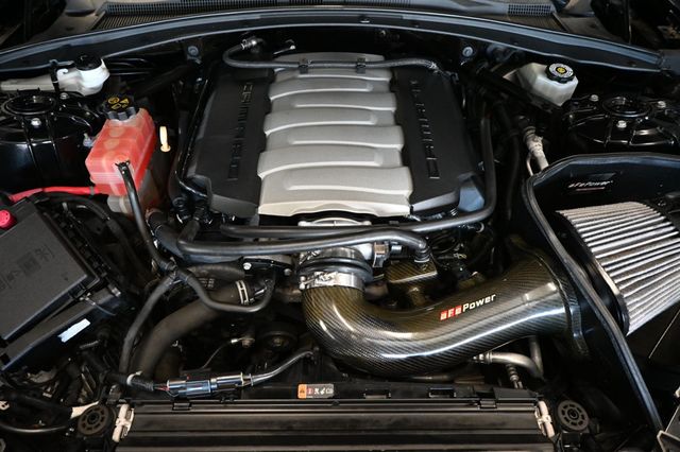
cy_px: 226
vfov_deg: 53.1
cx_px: 340
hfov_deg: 73.8
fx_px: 453
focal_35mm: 24
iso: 2500
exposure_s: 1/125
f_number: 3.5
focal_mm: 16
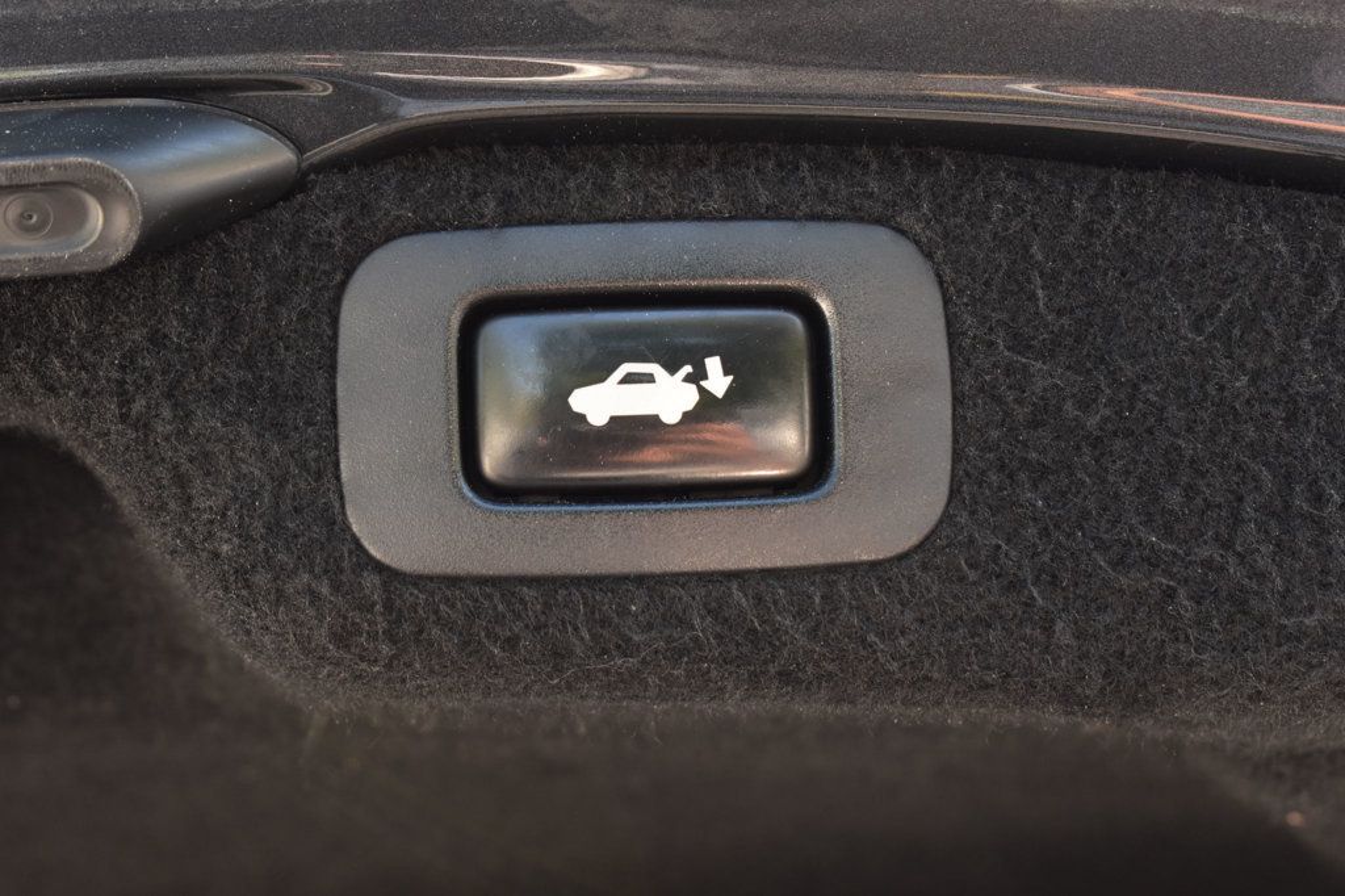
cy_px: 448
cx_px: 672
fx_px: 3081
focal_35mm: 82
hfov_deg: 24.6
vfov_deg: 16.5
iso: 400
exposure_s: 1/50
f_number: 8
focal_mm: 55
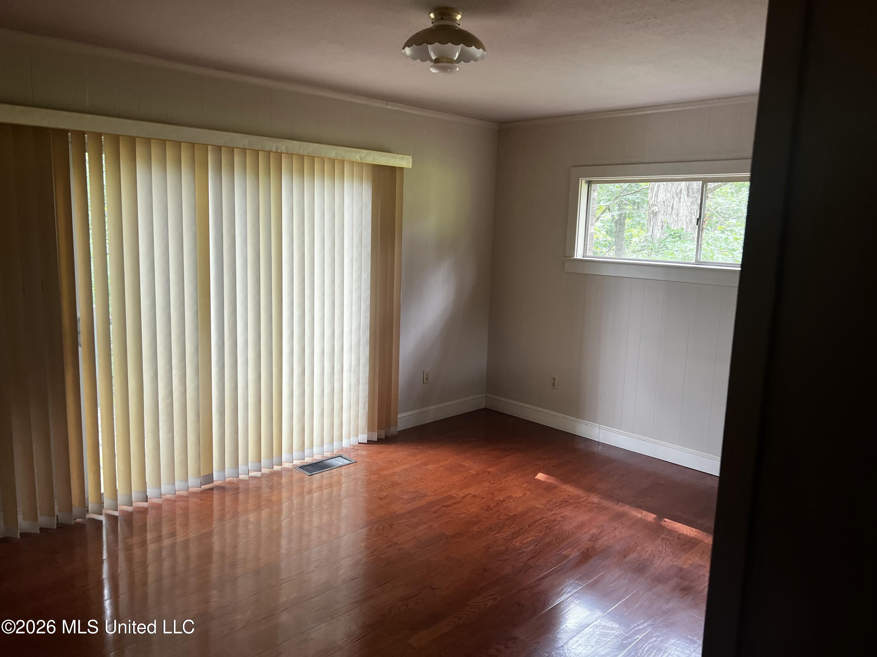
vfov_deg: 53.1
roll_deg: -1.3
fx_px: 659
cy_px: 328
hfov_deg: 67.3
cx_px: 438
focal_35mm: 26
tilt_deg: -8.7
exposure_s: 1/120
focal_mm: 5.7
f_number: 1.5
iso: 125
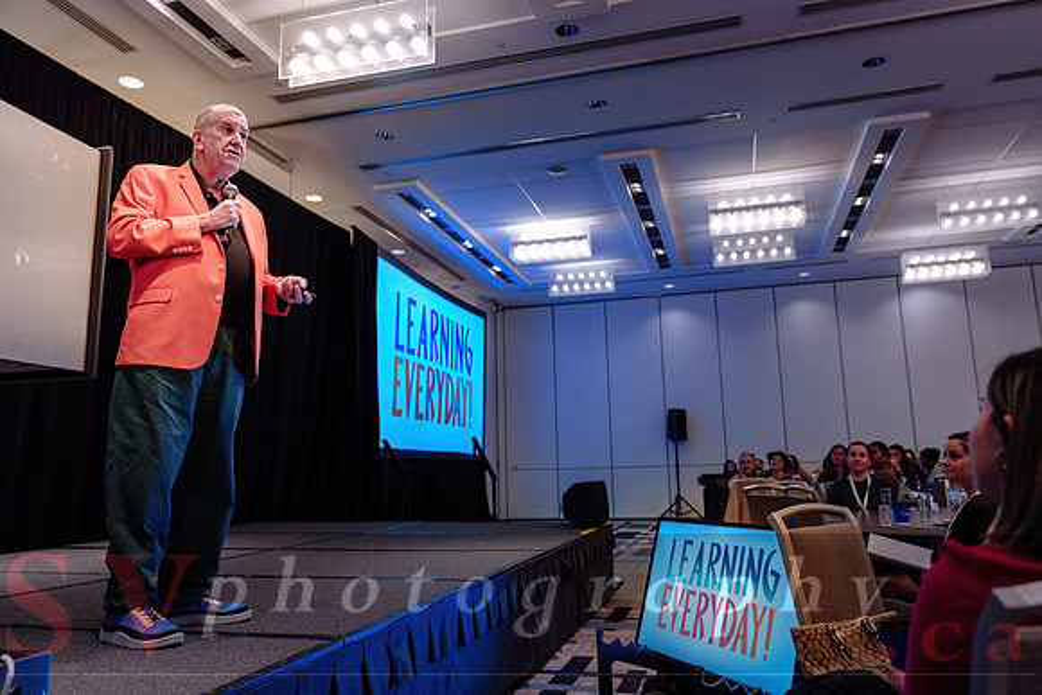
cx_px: 521
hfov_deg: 69.4
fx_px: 753
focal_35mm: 26
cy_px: 348
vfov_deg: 49.6
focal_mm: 26
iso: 1600
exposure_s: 1/100
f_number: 2.8
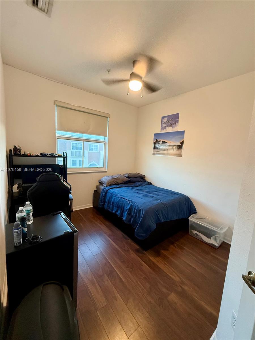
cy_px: 170
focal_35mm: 14
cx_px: 128
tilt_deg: -6.4
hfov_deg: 85.7
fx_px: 138
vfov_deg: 102.1
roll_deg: -3.6
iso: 400
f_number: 2.2
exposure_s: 1/60
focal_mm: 2.22
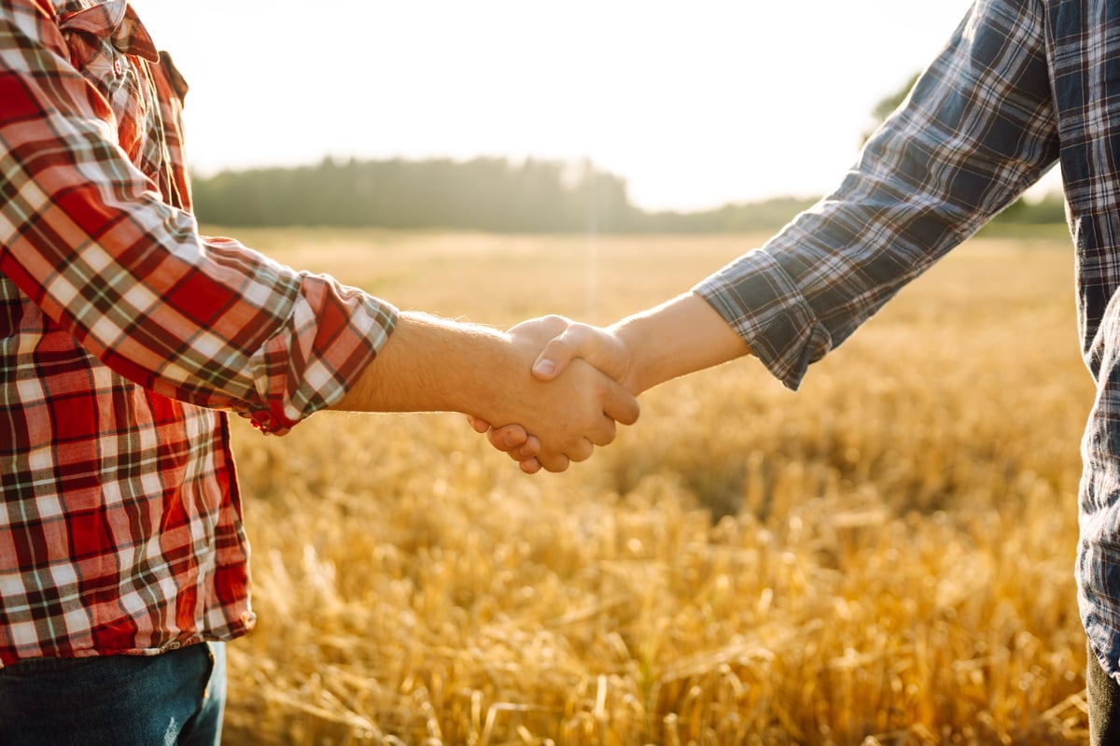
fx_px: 1088
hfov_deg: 54.5
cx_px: 560
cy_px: 373
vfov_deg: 37.8
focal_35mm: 35
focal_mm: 35
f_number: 2.2
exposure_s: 1/2000
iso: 200
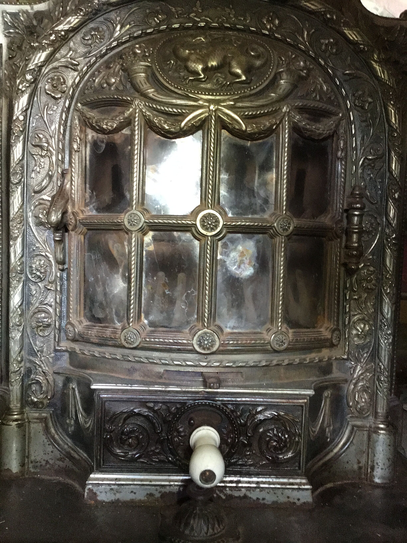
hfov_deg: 45.4
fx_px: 486
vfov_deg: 58.4
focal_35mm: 31
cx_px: 204
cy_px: 272
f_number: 2.4
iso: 400
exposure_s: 1/17
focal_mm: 3.3
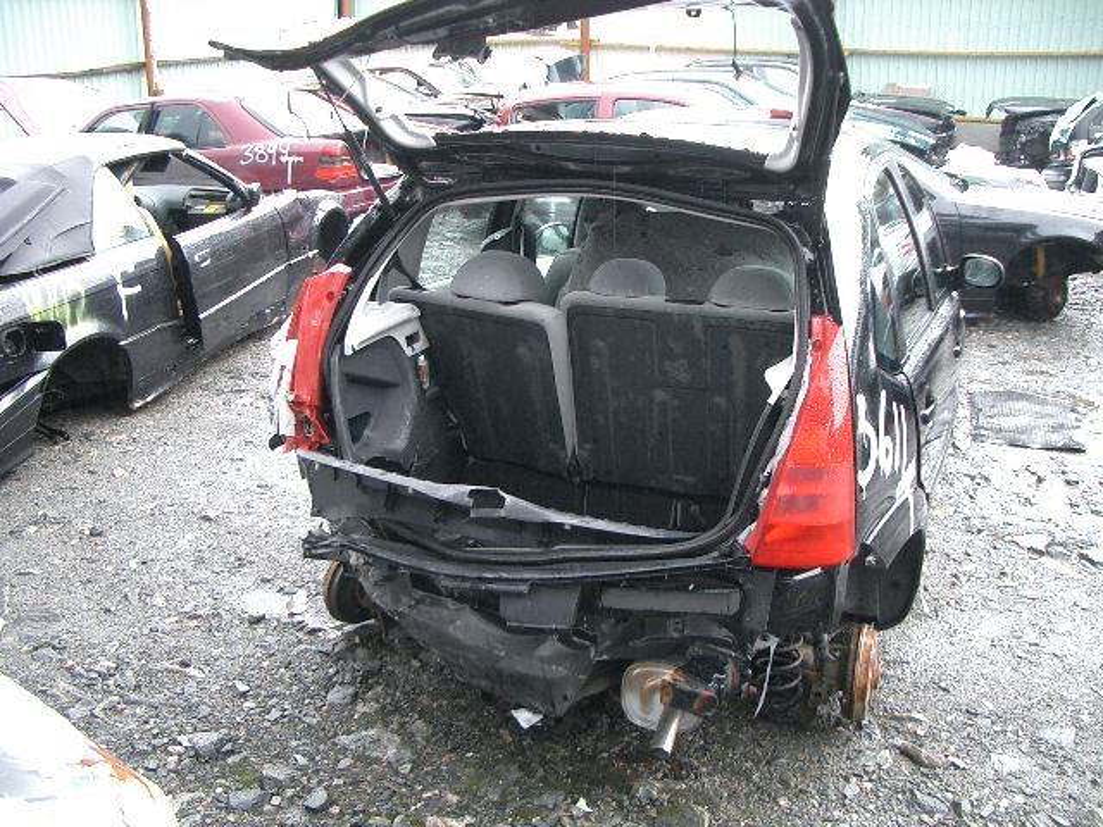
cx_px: 552
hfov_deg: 52.6
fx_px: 1115
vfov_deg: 40.7
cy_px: 414
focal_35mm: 35
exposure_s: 1/50
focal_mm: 5.8
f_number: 2.6
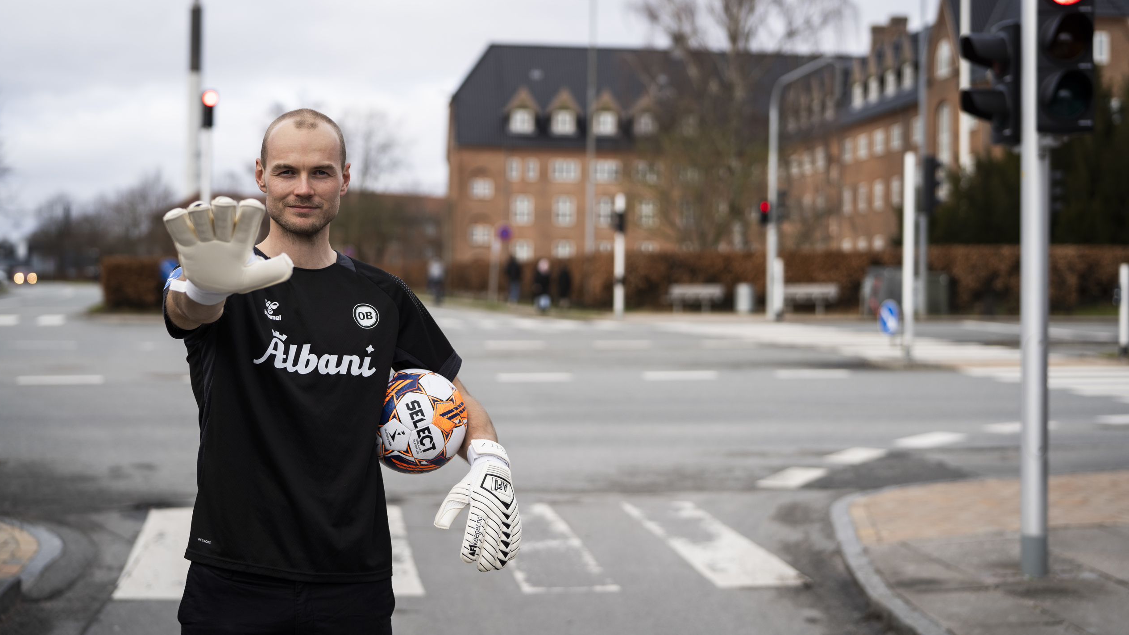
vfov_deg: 22.6
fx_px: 1587
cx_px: 565
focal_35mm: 53
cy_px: 258
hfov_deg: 39.2
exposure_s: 1/1000
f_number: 2
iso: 100
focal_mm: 50
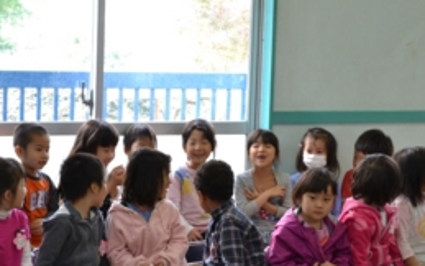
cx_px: 203
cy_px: 173
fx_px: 1504
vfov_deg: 10.1
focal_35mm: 130
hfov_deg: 16.1
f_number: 5.6
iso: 400
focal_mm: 55
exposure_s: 1/30
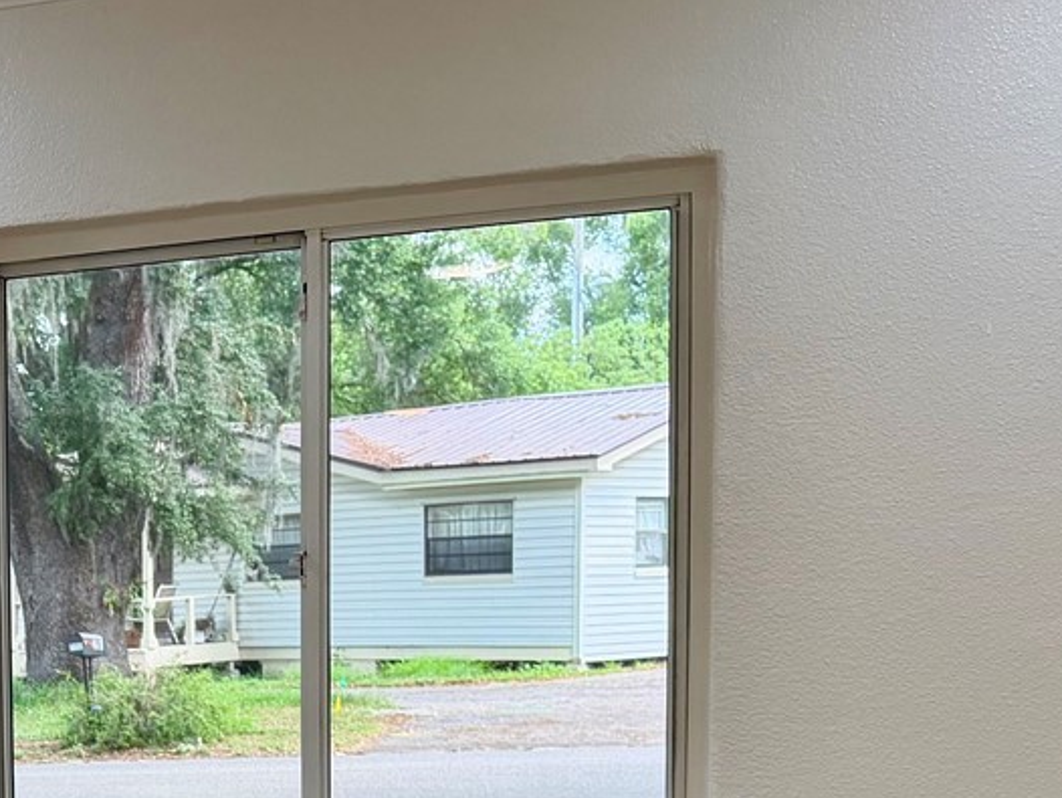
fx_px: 2241
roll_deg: +1.6
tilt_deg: -5.1
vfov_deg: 19.5
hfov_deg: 23.5
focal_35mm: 73
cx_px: -329
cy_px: 818
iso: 125
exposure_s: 1/205
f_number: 1.78
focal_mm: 6.76
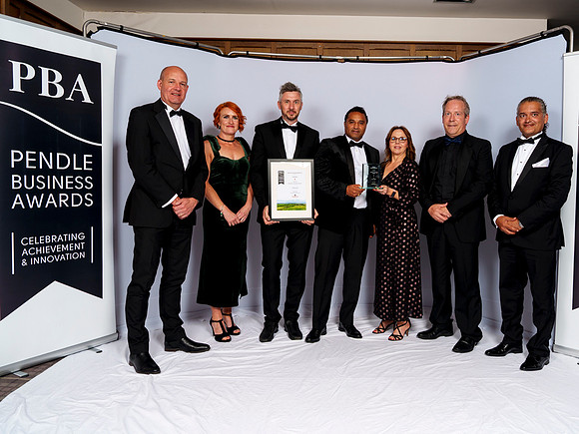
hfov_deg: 62.8
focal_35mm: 28
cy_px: 199
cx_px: 344
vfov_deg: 49.5
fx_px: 470
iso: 100
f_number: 8
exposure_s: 1/125
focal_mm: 24
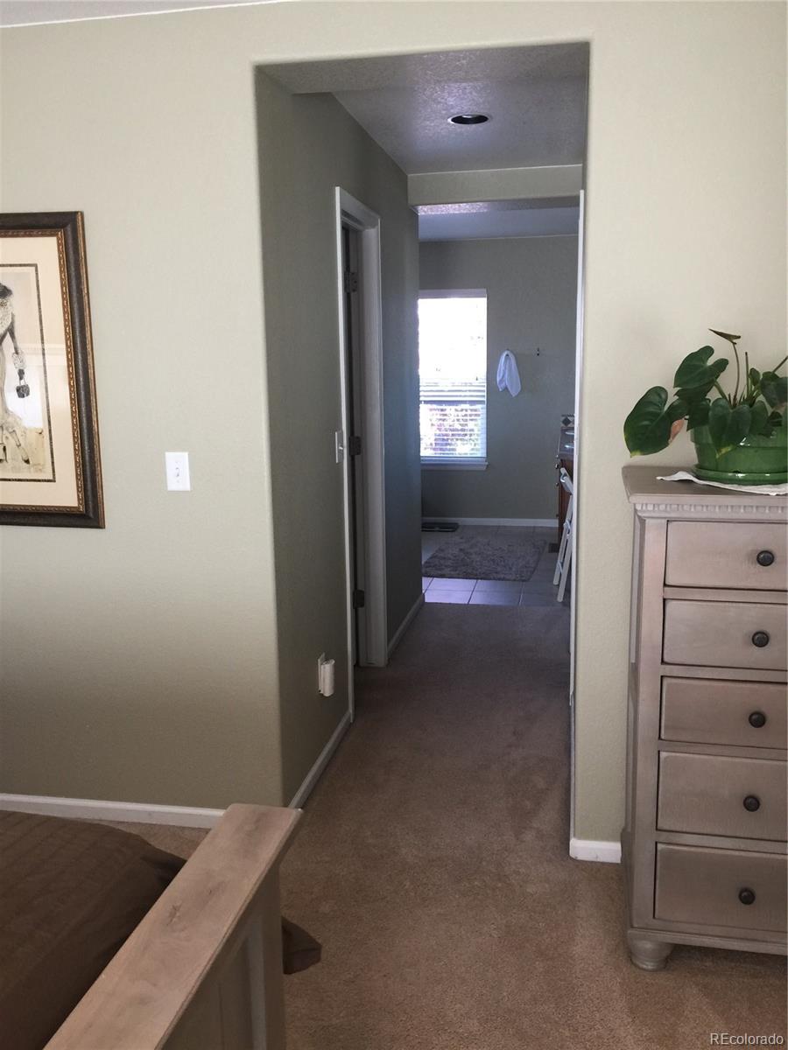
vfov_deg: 61.7
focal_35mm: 29
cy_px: 525
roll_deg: +1.5
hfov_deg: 48.2
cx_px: 394
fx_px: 880
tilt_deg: -10.9
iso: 50
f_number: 2.2
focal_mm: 4.15
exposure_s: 1/30
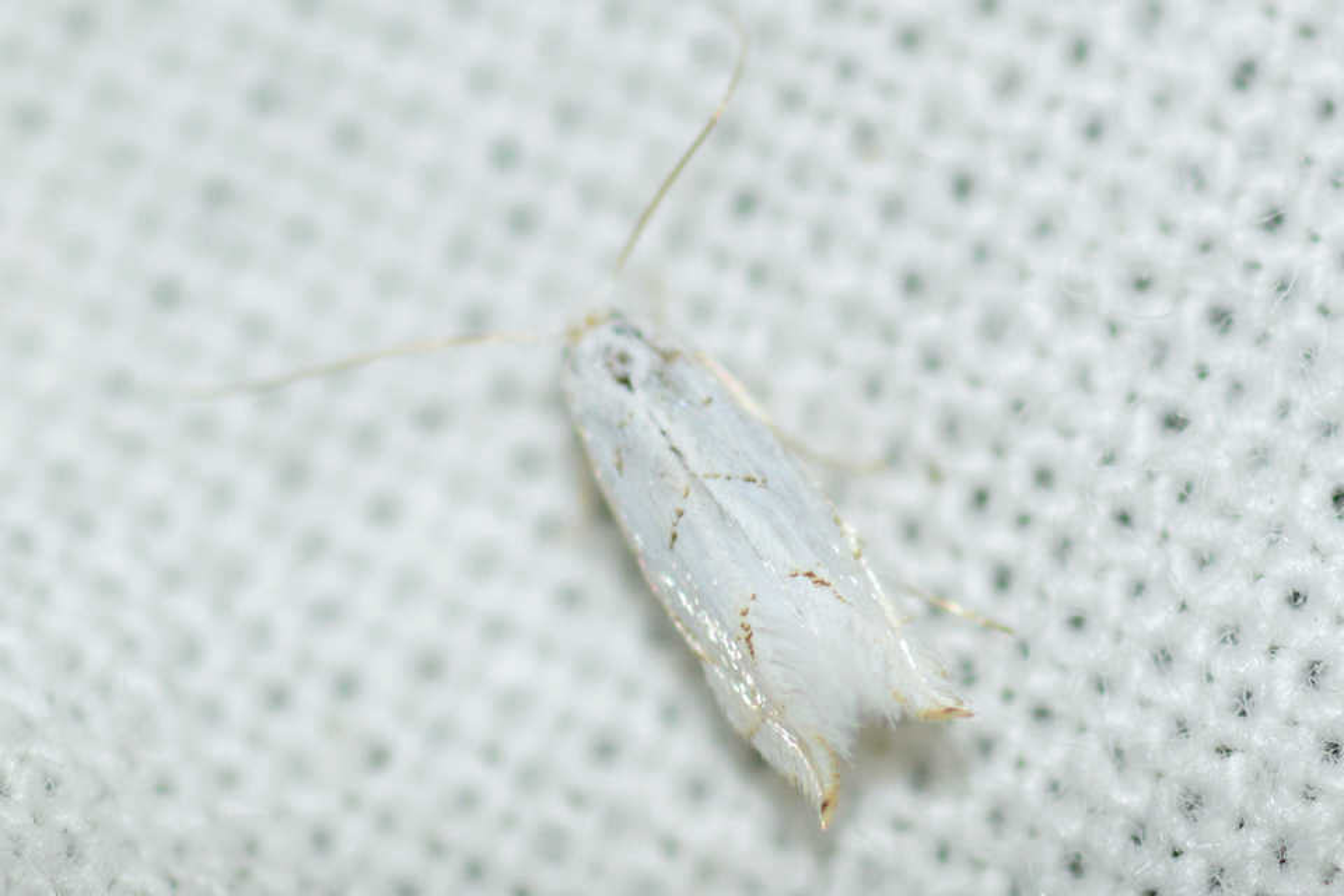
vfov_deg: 9.1
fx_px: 5600
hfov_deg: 13.7
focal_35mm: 150
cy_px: 448
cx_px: 672
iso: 400
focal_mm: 100
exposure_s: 1/200
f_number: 14
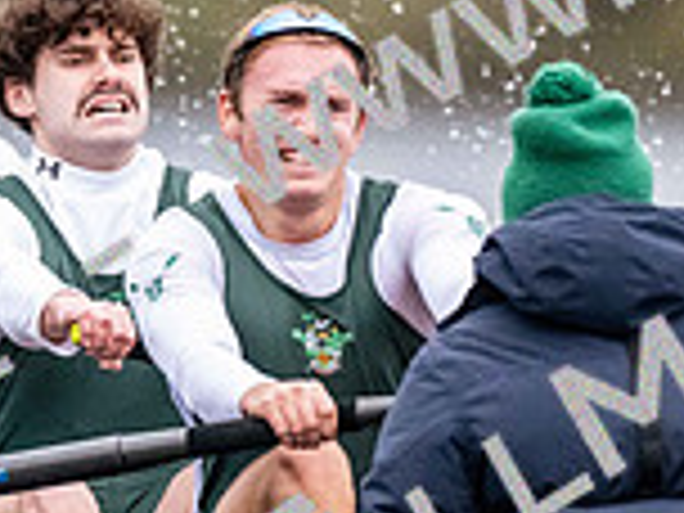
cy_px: 281
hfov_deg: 0.9
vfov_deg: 0.7
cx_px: -122
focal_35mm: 2207
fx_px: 43610
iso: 6400
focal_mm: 600
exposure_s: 1/1600
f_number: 4
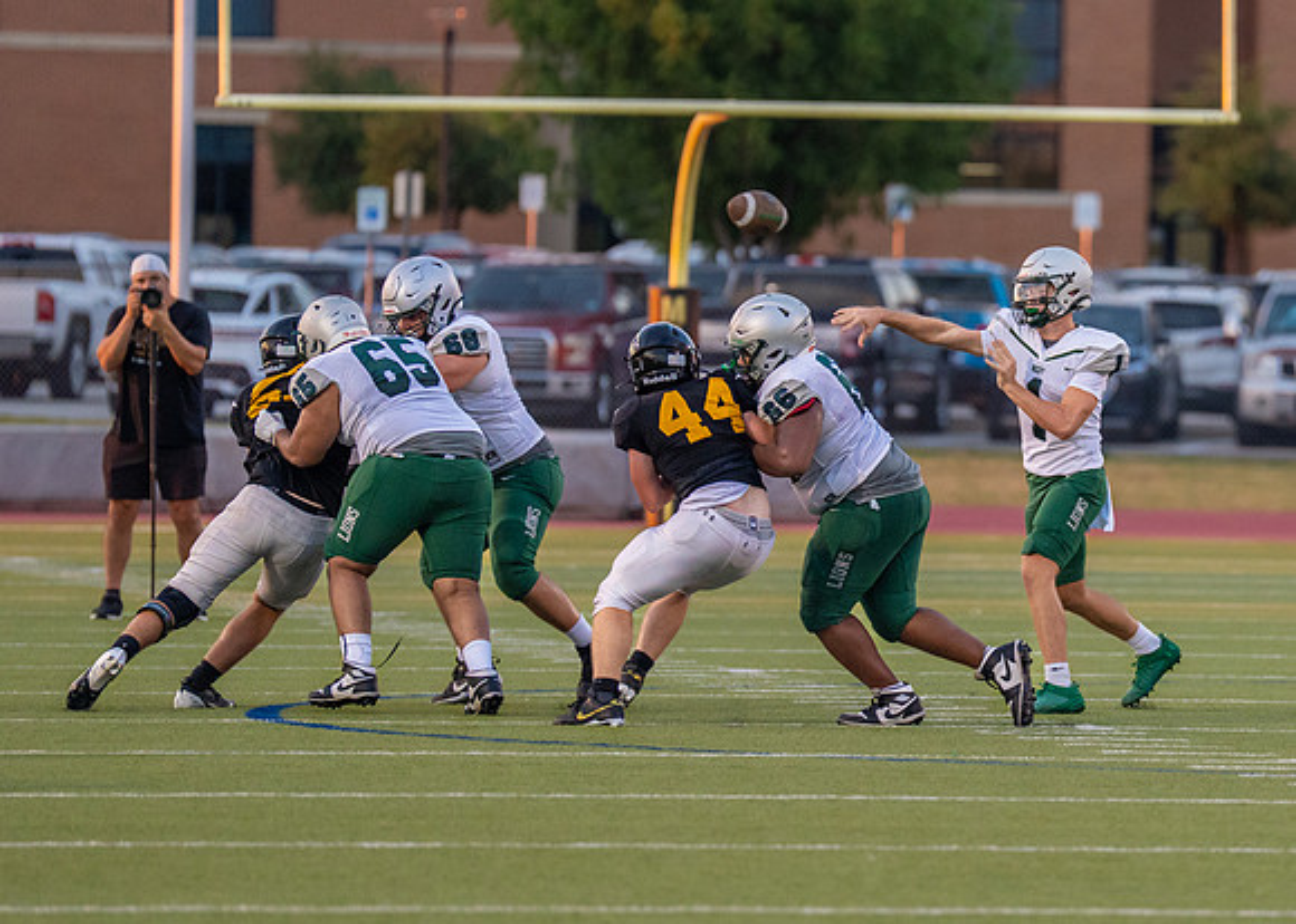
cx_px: 1011
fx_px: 16030
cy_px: 377
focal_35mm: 436
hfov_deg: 4.6
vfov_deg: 3.3
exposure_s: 1/1250
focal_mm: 200
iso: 1250
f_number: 2.8
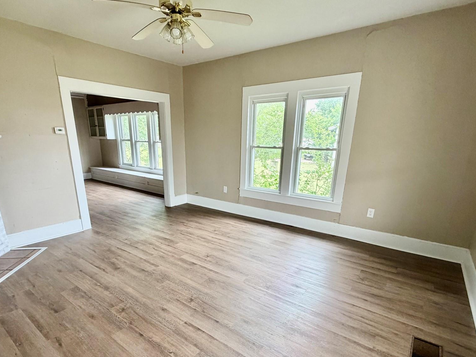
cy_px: 220
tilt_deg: -17.4
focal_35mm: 19
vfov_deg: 67.8
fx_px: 261
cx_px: 230
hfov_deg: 84.6
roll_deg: -1.0
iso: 320
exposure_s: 1/97
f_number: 2.2
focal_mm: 2.22
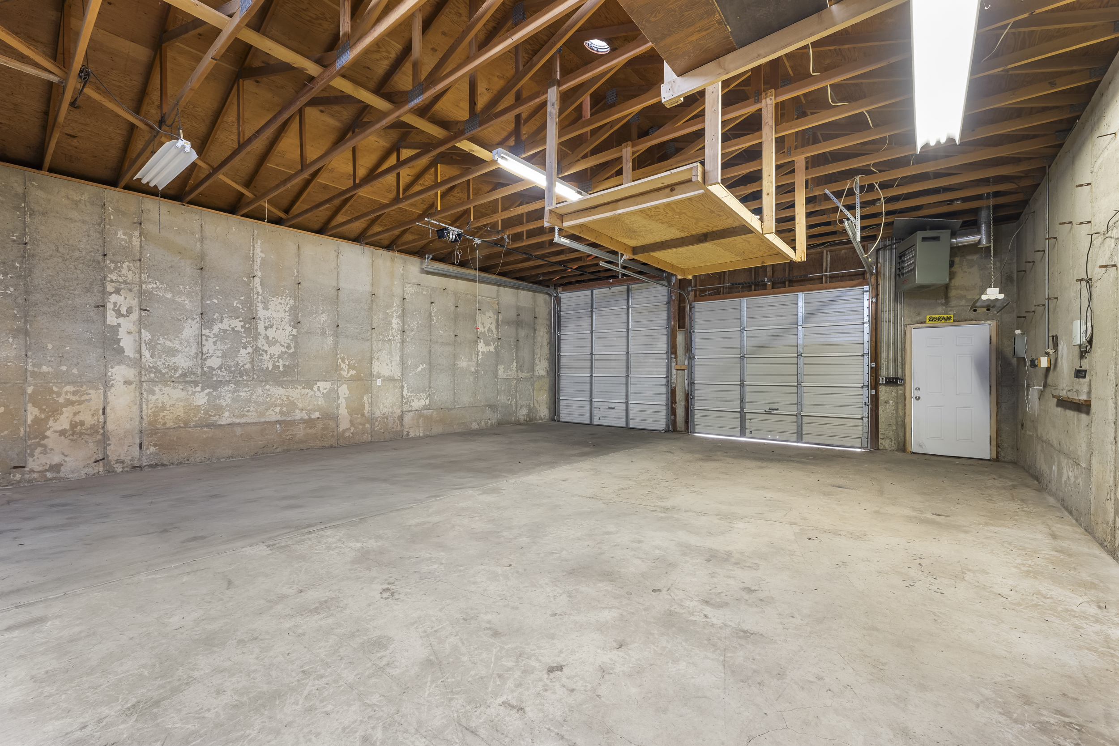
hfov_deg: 104.3
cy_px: 373
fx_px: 435
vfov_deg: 81.2
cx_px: 560
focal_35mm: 14
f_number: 9
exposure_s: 1.3
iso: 640
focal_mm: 14
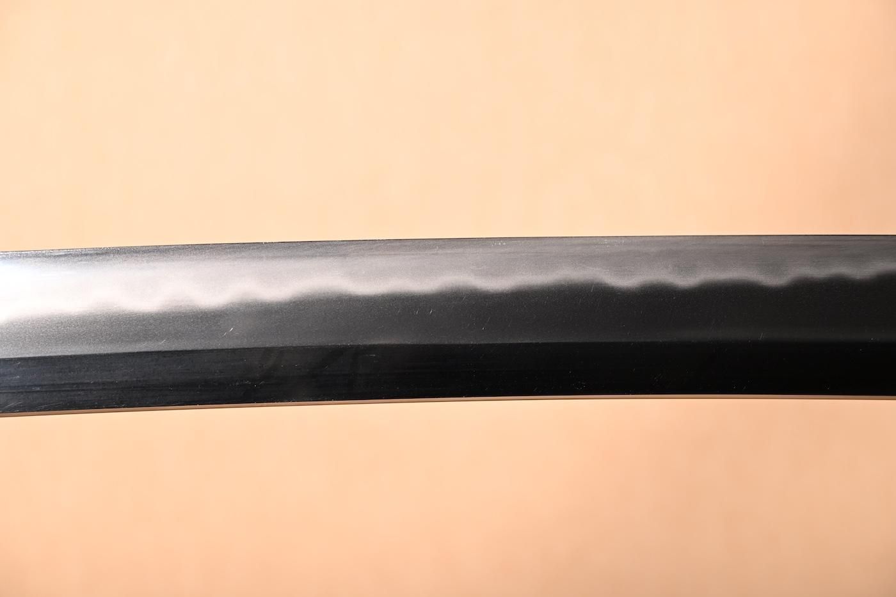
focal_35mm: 80
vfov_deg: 17.2
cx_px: 448
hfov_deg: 25.5
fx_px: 1978
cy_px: 298
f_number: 4.8
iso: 100
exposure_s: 1/2
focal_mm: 53
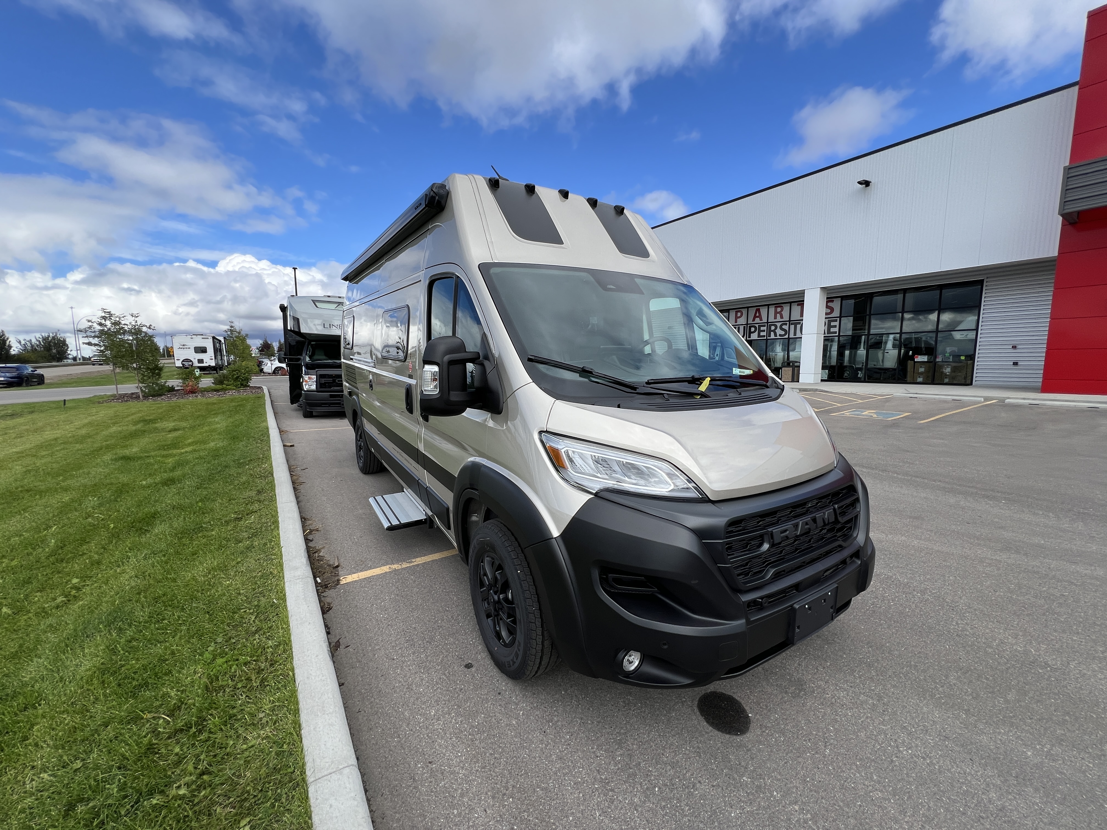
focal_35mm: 13
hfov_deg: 106.2
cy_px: 415
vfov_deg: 89.9
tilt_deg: -7.6
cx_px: 554
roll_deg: +0.3
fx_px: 416
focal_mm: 1.57
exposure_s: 1/1155
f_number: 1.8
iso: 32
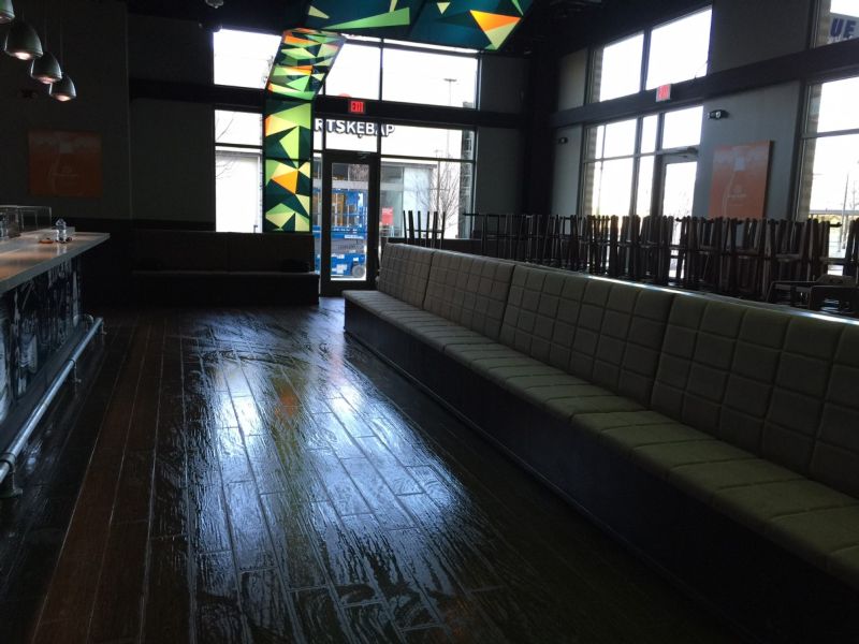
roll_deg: -1.9
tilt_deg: -7.1
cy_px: 322
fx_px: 720
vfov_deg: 48.2
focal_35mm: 29
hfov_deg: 61.7
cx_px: 430
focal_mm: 4.15
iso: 50
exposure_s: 1/30
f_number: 2.2
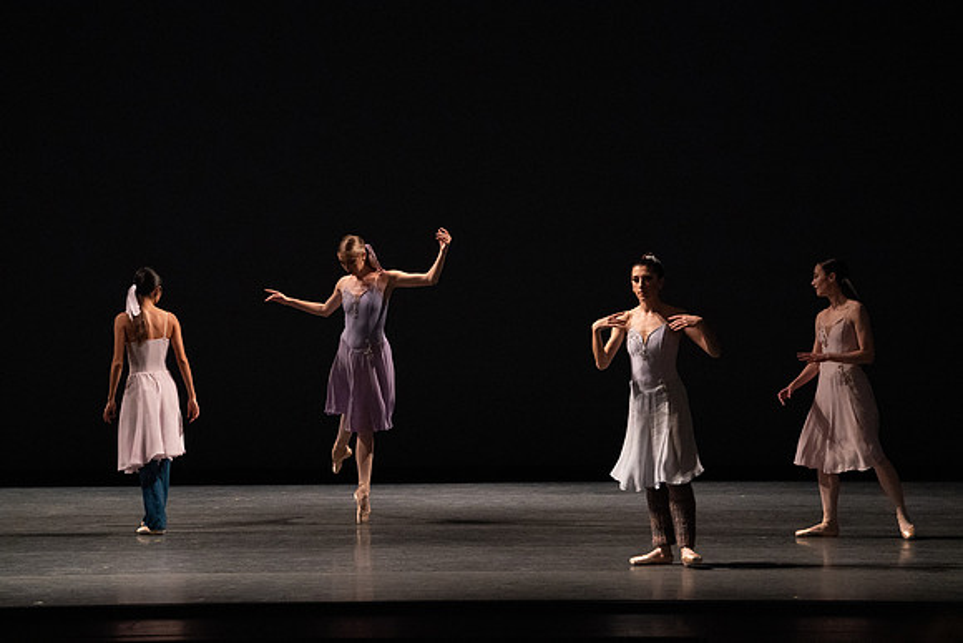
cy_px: 322
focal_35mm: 159
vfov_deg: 8.6
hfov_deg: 12.9
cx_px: 482
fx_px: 4254
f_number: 5.6
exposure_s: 1/400
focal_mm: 159
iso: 12800
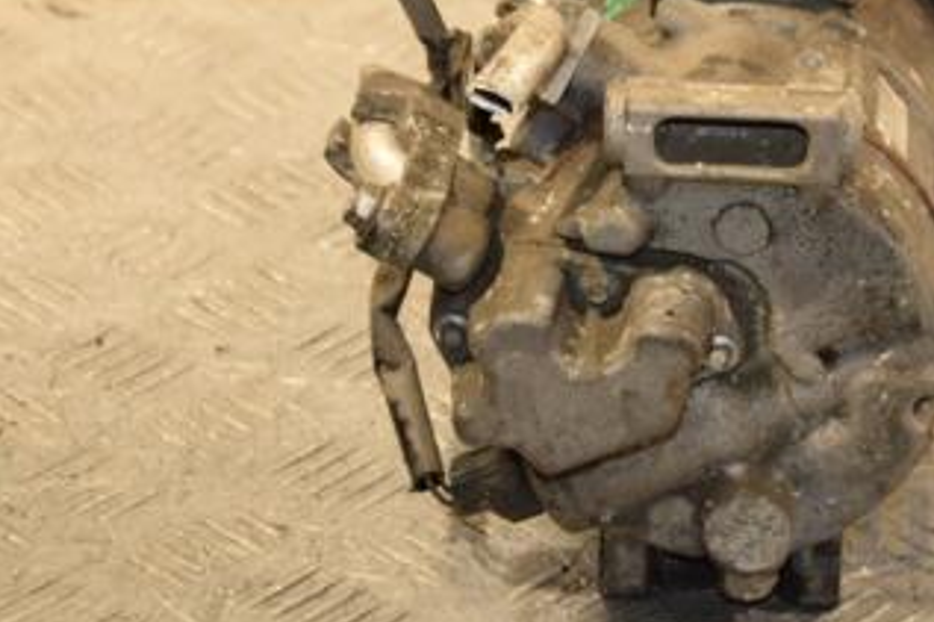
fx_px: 4564
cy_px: 139
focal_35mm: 176
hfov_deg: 11.6
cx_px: 737
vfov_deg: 7.8
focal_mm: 62
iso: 800
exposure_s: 1/125
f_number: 5.3
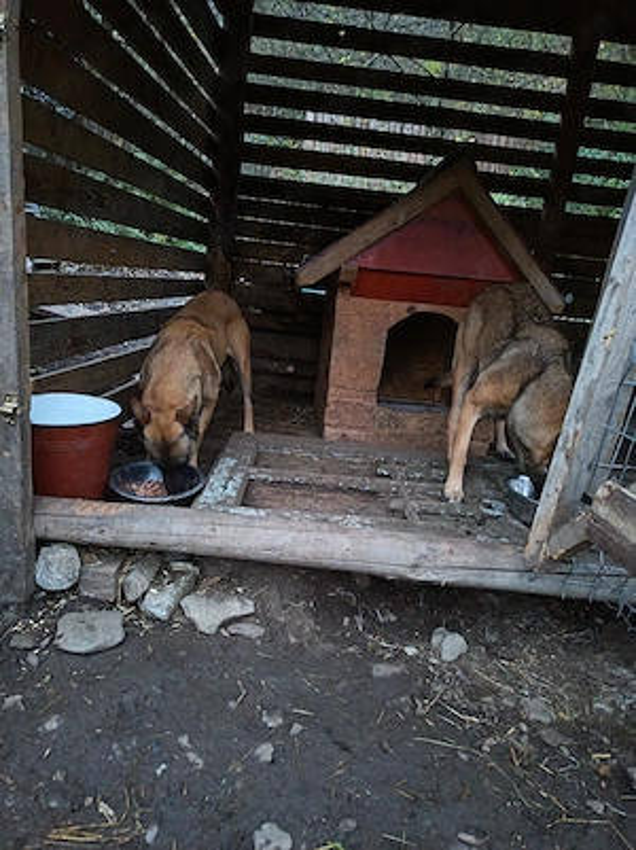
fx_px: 589
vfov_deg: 71.6
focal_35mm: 24
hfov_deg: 56.7
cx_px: 318
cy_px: 425
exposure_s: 1/14.3
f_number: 1.75
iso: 20000
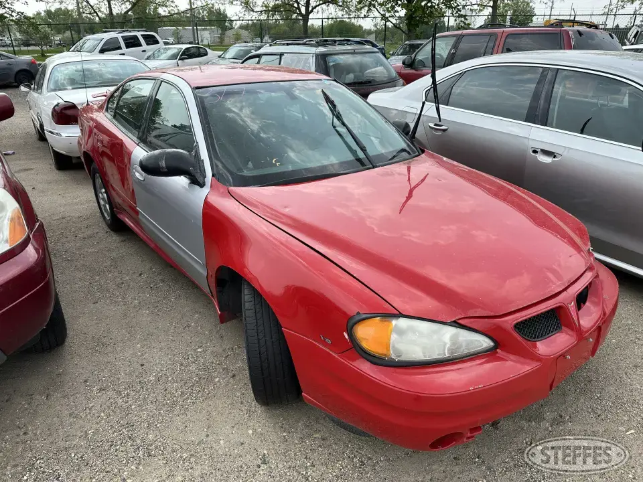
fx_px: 446
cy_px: 241
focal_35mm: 24
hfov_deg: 71.6
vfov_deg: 56.8
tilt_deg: -22.1
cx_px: 322
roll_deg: +2.1
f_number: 1.78
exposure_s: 1/2299
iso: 80
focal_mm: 6.86
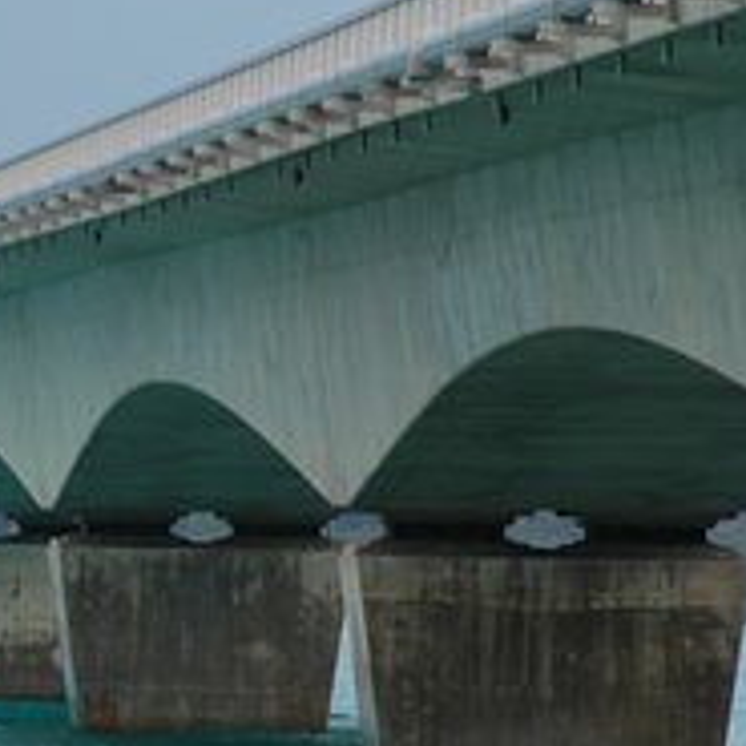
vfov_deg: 2.5
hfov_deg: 2.5
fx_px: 17165
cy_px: 436
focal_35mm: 704
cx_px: 8
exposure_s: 1/5
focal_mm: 200
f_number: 10
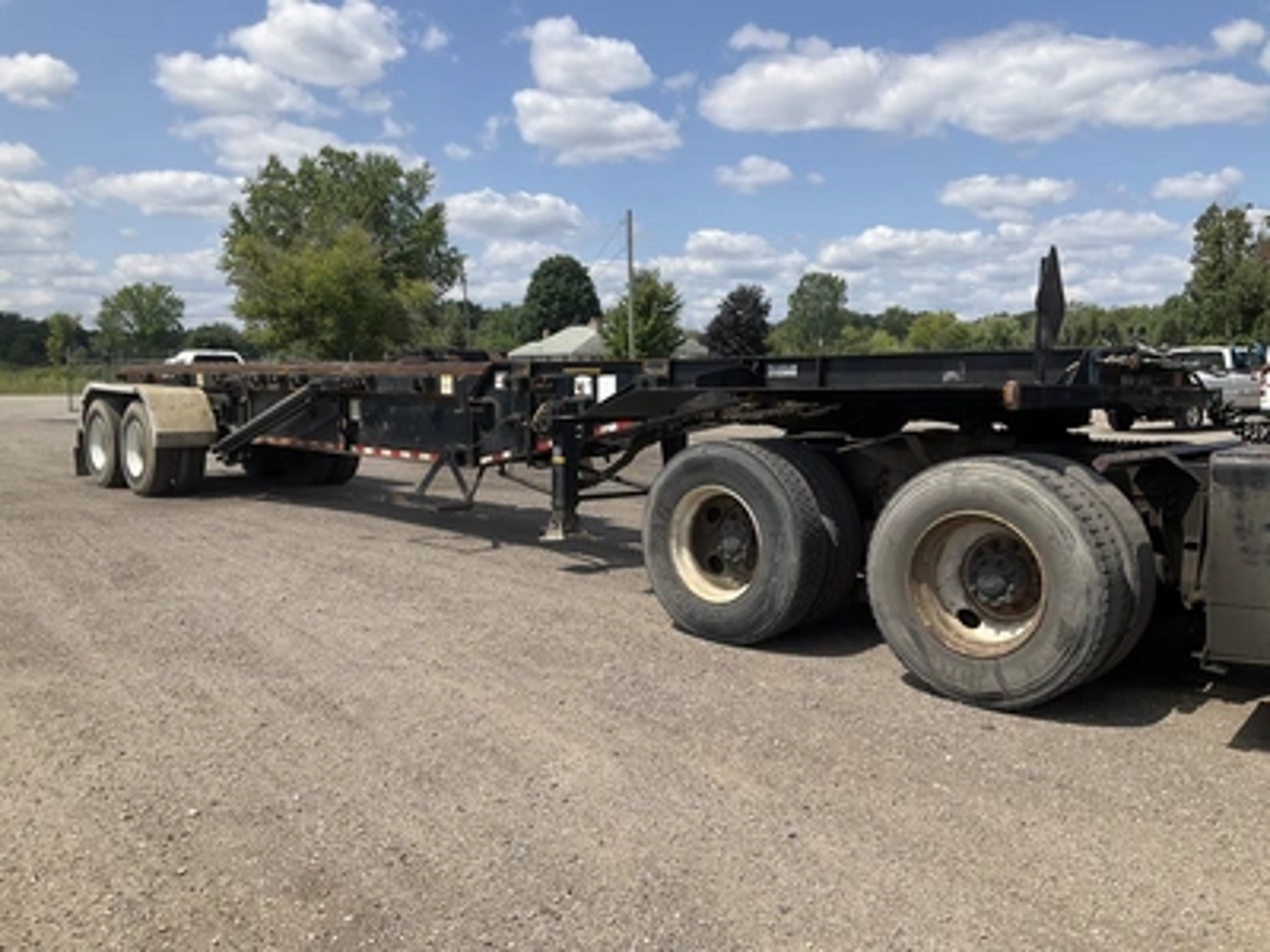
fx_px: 1064
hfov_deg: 61.7
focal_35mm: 29
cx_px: 635
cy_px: 476
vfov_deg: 48.2
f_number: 1.8
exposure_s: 1/2427
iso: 25
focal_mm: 3
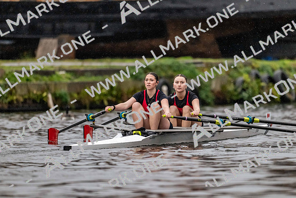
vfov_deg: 3.4
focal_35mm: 400
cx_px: 148
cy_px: 99
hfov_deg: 5.2
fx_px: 3290
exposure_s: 1/2000
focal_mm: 400
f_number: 4.5
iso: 5000
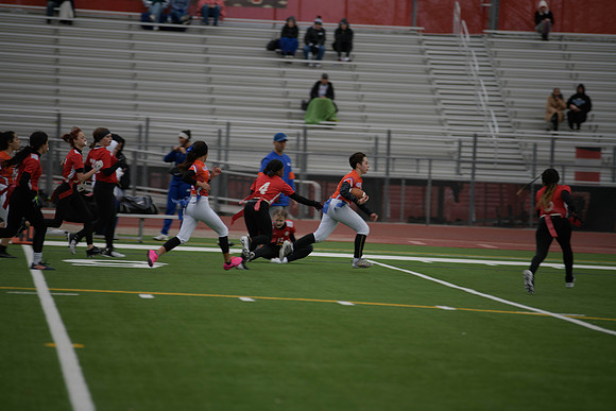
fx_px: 3423
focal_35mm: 200
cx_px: 308
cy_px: 206
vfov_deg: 6.9
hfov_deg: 10.3
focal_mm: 200
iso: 125
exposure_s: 1/200
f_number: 2.8
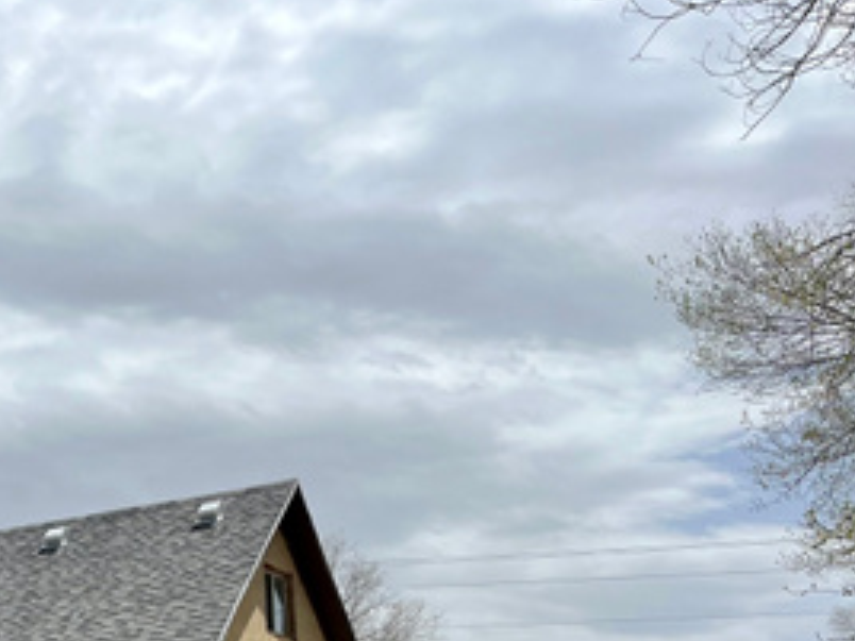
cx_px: -140
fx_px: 1531
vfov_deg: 22.3
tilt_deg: +5.9
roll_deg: +0.3
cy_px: 718
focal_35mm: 62
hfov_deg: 27.8
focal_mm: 5.1
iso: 50
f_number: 1.6
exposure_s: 1/8403
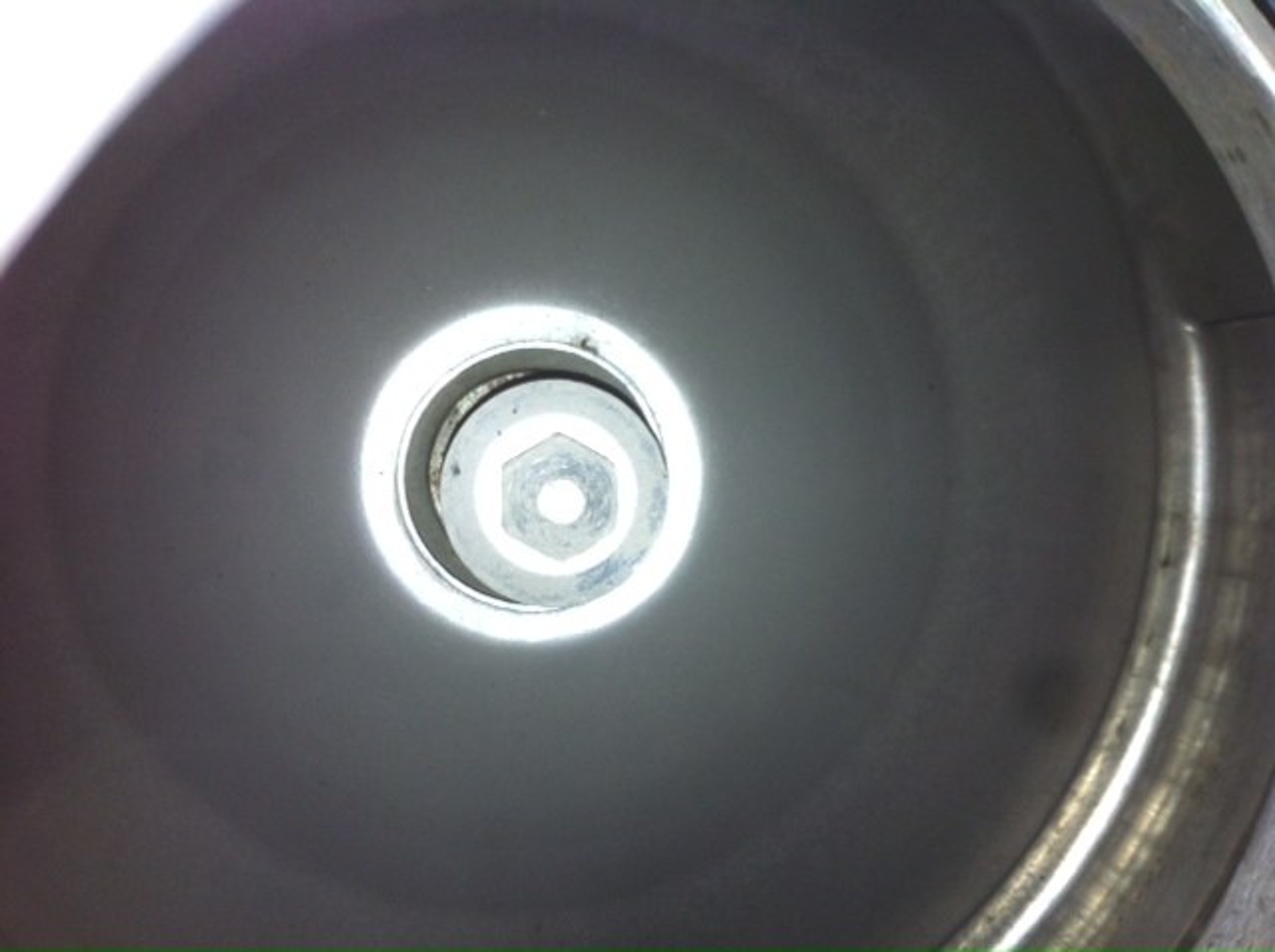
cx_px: 638
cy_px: 476
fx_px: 1287
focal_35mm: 35
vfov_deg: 40.6
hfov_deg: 52.7
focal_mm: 3.85
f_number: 2.8
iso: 80
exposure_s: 1/15
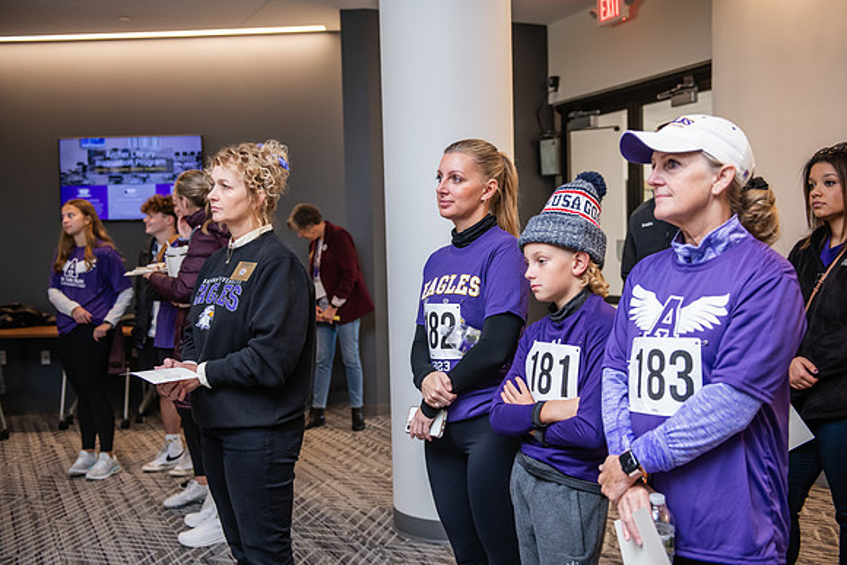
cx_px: 424
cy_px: 282
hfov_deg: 48.4
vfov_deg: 33.4
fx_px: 941
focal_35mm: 40
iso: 1250
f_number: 3.2
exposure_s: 1/250
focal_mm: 40
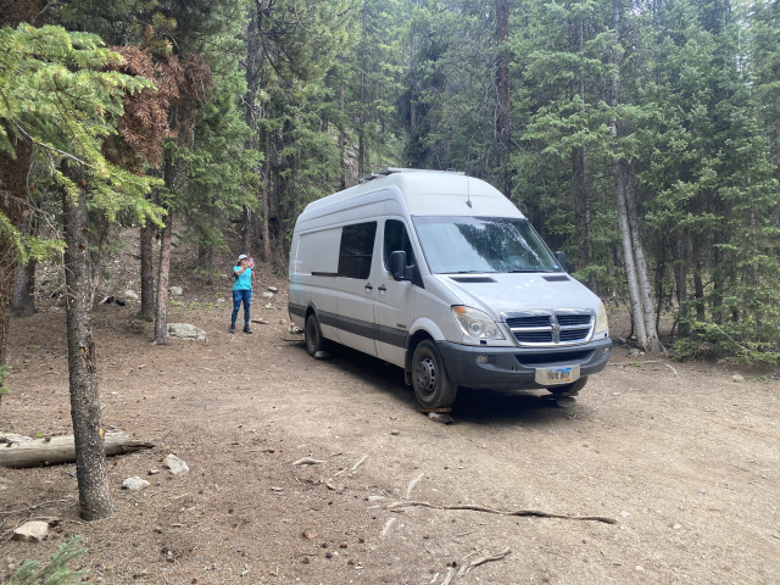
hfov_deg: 67.3
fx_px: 586
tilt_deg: +2.5
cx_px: 390
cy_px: 292
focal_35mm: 26
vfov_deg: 53.1
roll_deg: +0.1
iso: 32
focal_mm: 4.25
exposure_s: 1/129
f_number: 1.8
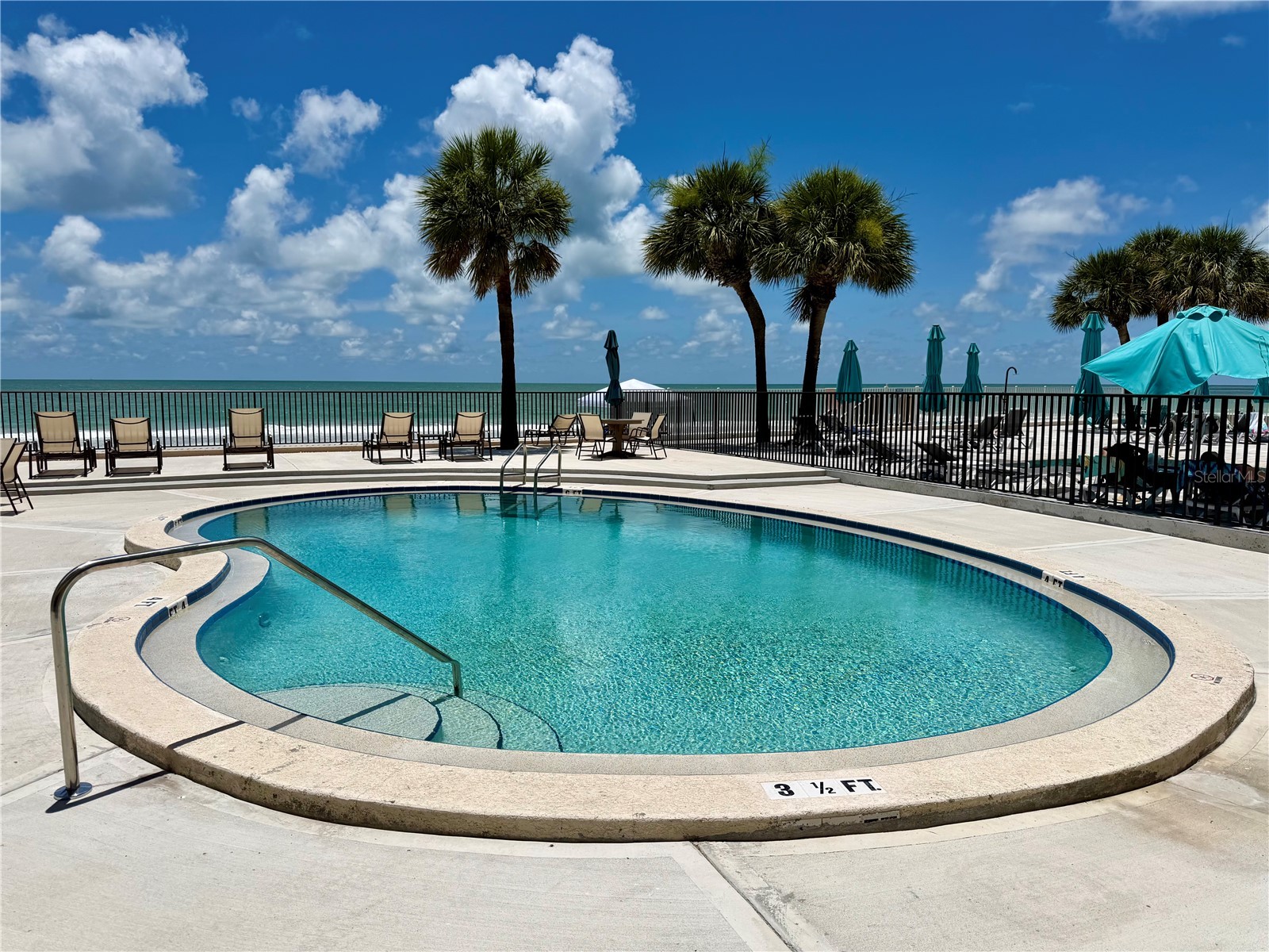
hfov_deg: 71.6
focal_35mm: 24
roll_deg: +0.4
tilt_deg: -6.5
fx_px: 880
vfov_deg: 56.8
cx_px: 634
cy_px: 476
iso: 80
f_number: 1.78
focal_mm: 6.76
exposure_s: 1/17544
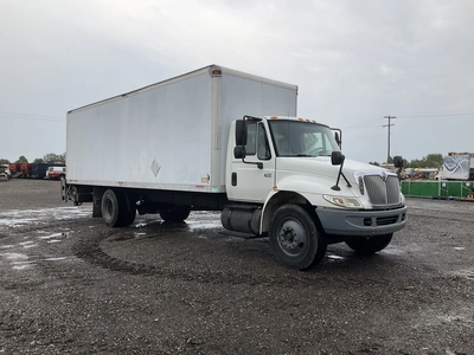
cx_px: 237
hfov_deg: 61.7
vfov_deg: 48.2
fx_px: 397
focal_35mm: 29
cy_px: 178
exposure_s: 1/1250
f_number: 1.8
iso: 25
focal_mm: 3
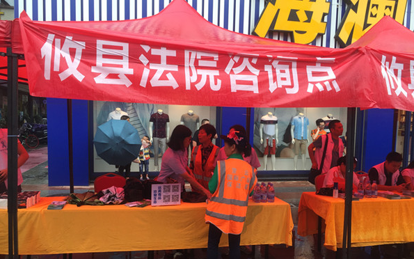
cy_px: 151
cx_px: 206
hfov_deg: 61.2
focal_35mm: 31
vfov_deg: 40.5
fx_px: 350
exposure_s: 1/142
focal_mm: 4.15
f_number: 2.2
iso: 32
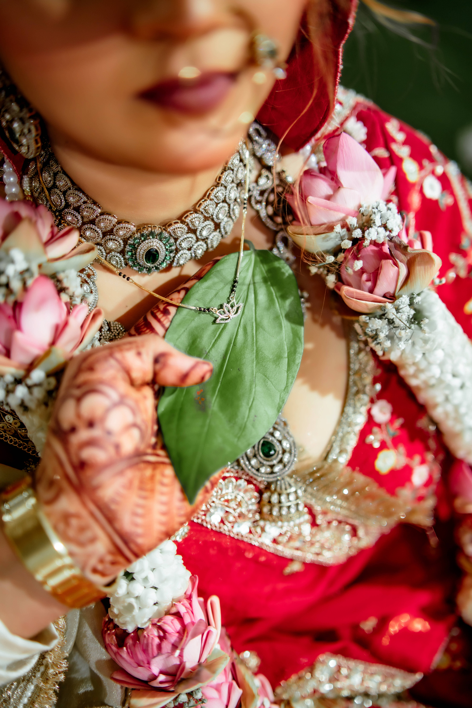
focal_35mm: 35
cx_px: 236
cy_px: 354
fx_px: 688
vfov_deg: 54.4
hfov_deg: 37.9
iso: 250
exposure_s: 1/250
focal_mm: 35
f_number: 1.4
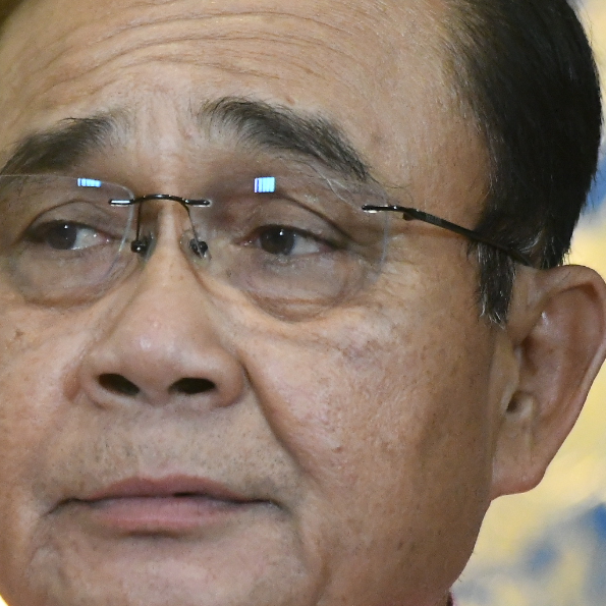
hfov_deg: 3.4
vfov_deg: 3.4
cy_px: 311
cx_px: 15
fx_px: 10319
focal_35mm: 521
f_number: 4.5
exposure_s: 1/160
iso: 8000
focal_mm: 150
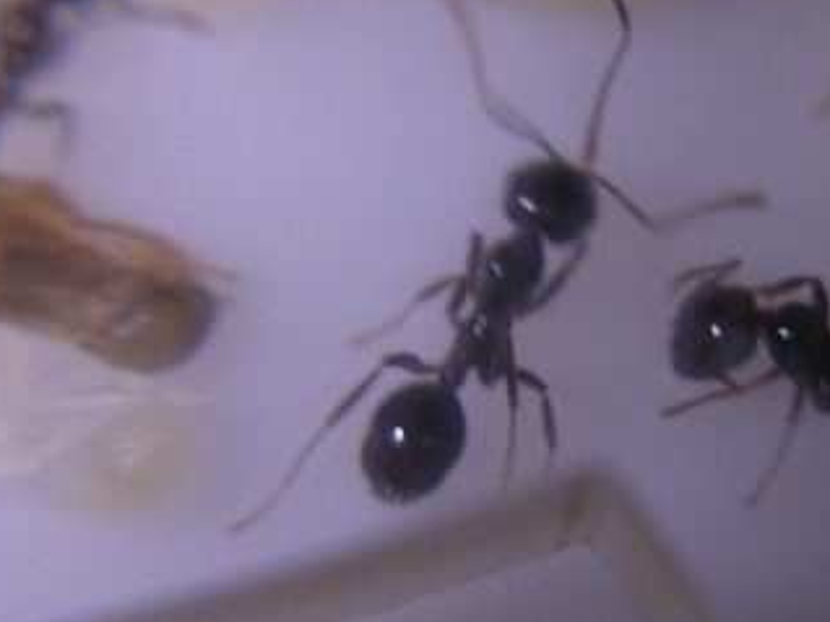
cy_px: 125
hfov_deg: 14.7
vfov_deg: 11.1
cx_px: 757
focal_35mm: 133
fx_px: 3188
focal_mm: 8
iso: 50
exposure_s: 1/30
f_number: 3.2
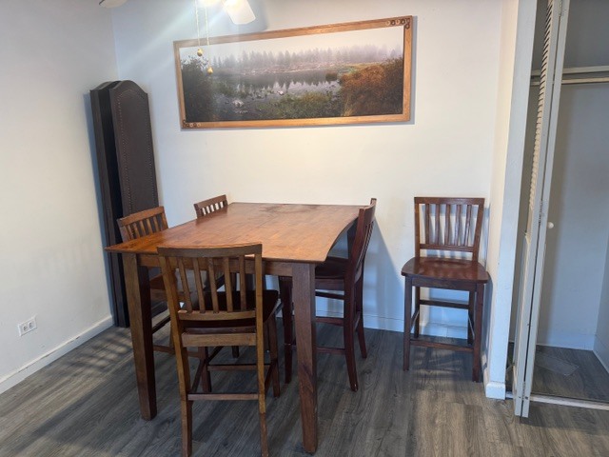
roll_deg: +3.1
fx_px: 422
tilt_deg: -10.7
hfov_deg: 71.6
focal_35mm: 24
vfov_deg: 56.8
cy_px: 228
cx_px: 304
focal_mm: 6.76
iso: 250
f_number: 1.78
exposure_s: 1/60
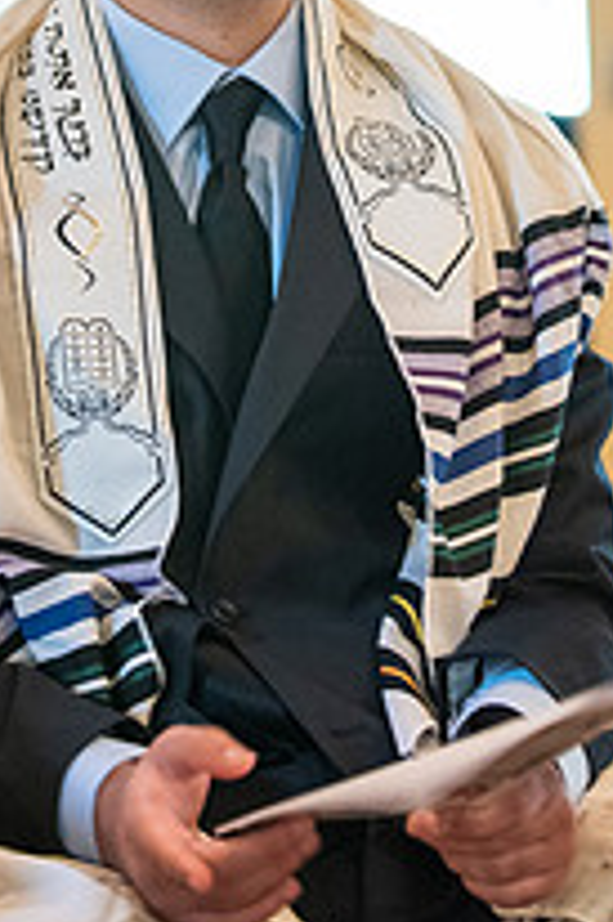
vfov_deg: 13.3
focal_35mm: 153
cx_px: 340
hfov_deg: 9.0
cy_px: 121
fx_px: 3914
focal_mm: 70
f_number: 2.8
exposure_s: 1/60
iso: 3200
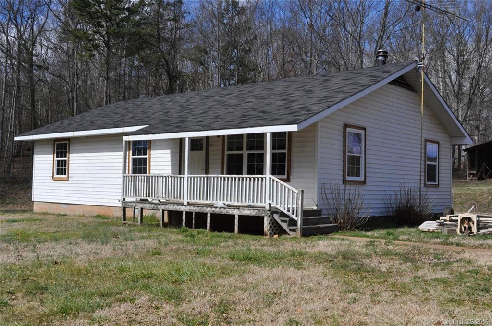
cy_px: 163
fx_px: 532
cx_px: 246
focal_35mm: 39
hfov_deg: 49.6
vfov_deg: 34.1
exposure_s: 1/1000
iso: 1000
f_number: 16
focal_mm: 26
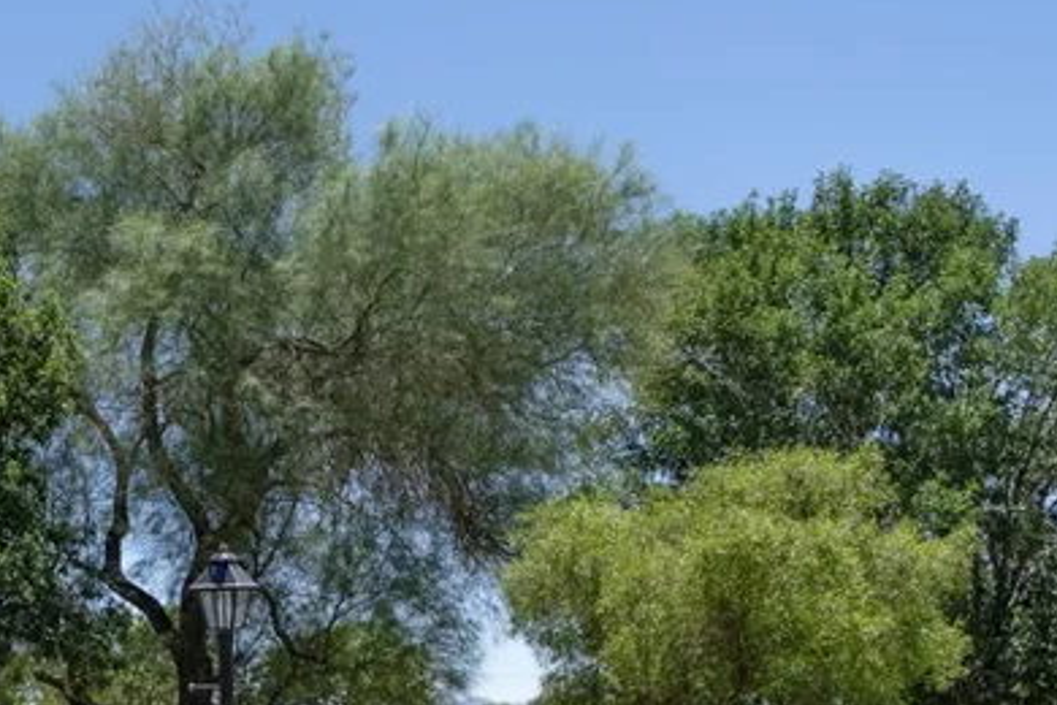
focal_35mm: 63
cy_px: 614
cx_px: 33
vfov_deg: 21.2
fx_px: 1850
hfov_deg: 30.0
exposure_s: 1/2500
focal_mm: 24
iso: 800
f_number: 6.3
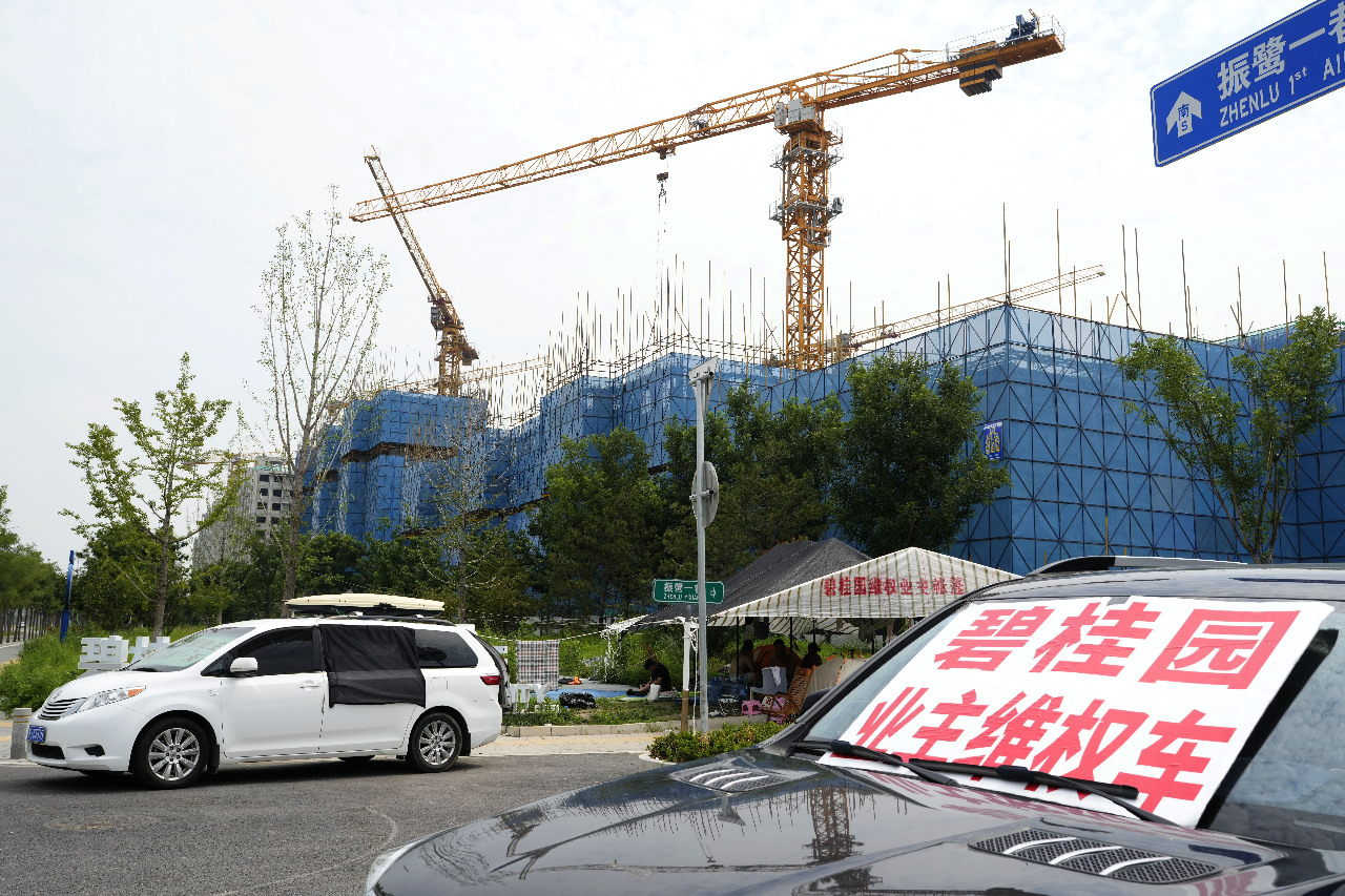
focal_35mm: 30
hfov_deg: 61.9
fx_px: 1121
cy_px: 448
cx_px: 672
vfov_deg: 43.6
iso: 320
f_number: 8
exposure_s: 1/640
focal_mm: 30
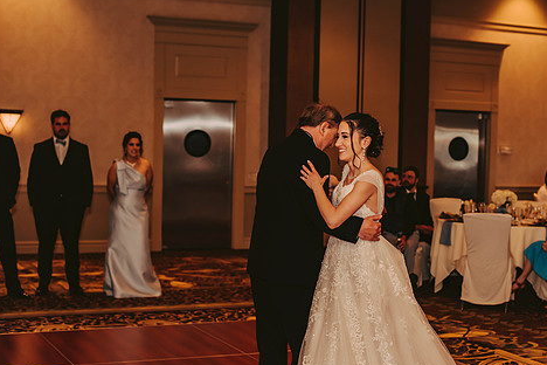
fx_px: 942
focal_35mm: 62
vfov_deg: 21.9
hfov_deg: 32.3
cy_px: 195
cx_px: 326
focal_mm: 50
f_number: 2.5
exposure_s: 1/125
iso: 800
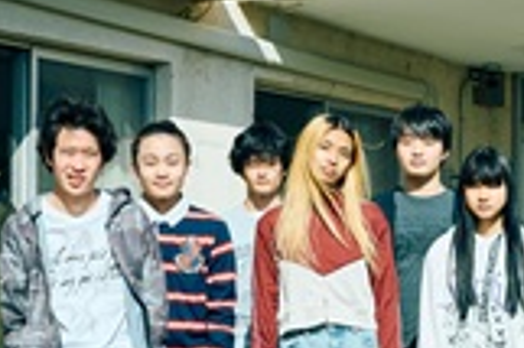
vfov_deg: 10.2
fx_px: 1948
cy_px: 234
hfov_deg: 15.1
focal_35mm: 134
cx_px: 524
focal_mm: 36
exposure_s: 1/400
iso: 200
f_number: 8
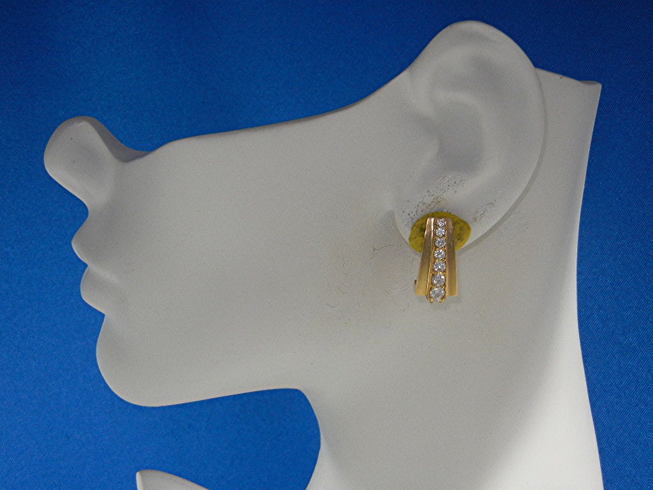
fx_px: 981
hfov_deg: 36.8
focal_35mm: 52
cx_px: 326
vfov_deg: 28.0
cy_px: 245
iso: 200
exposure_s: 1/30
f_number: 3.9
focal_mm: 9.3
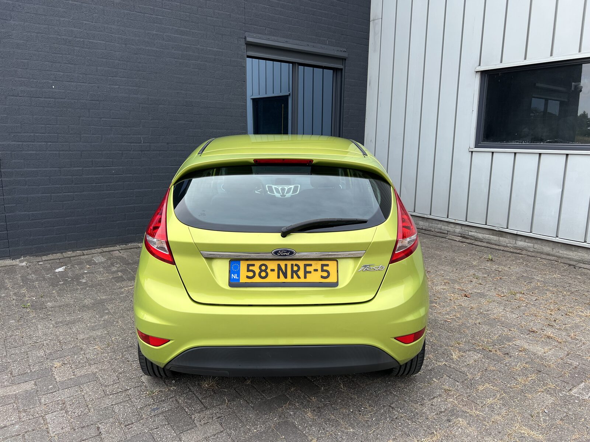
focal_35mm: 26
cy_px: 221
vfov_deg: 53.1
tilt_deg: -10.2
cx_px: 295
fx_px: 443
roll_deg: +0.0
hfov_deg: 67.3
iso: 50
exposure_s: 1/1311
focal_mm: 5.7
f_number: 1.5
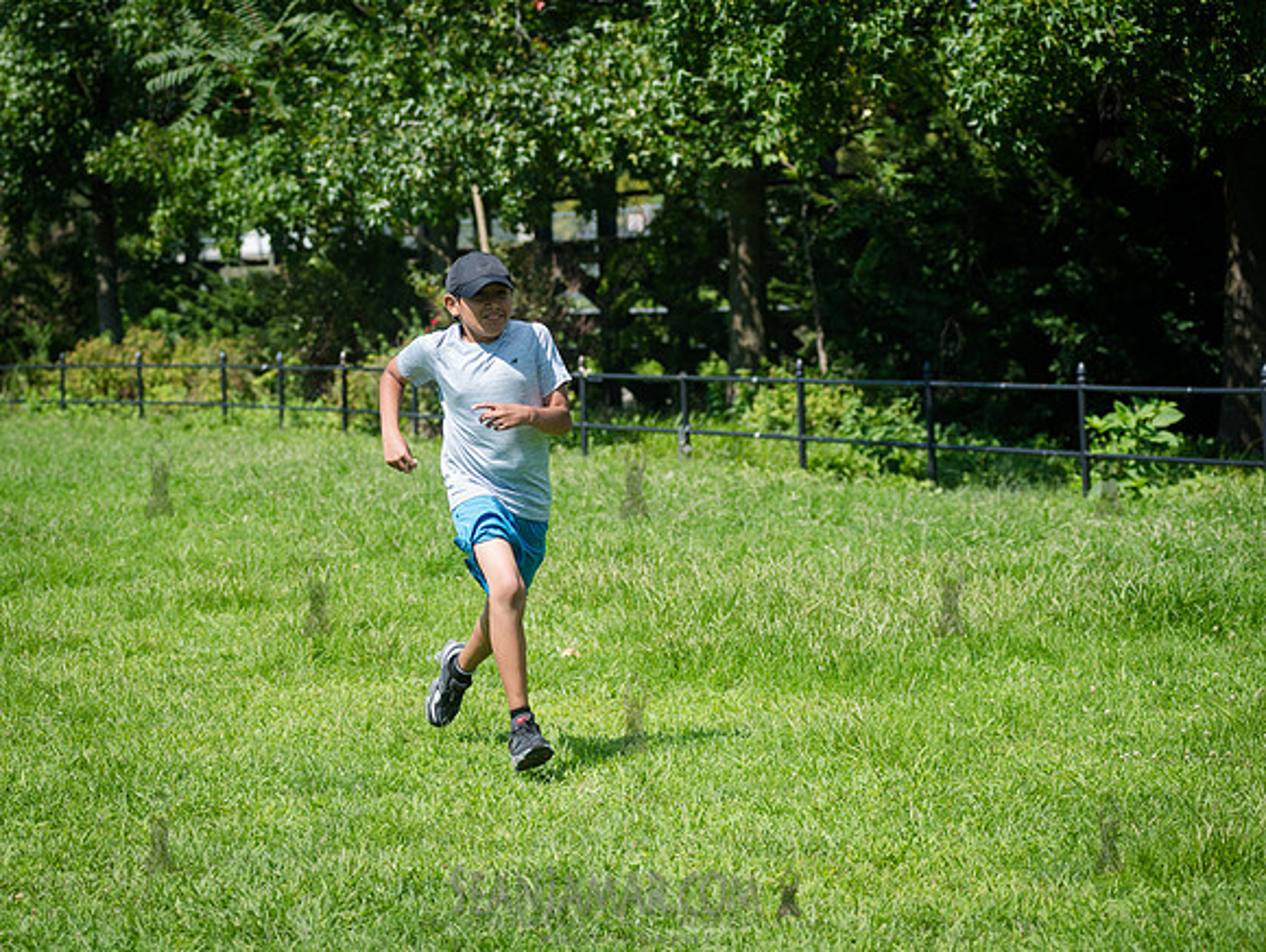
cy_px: 506
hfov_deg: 18.6
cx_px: 459
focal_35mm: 105
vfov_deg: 14.1
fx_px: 3859
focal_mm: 86
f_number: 4
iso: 200
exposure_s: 1/1250
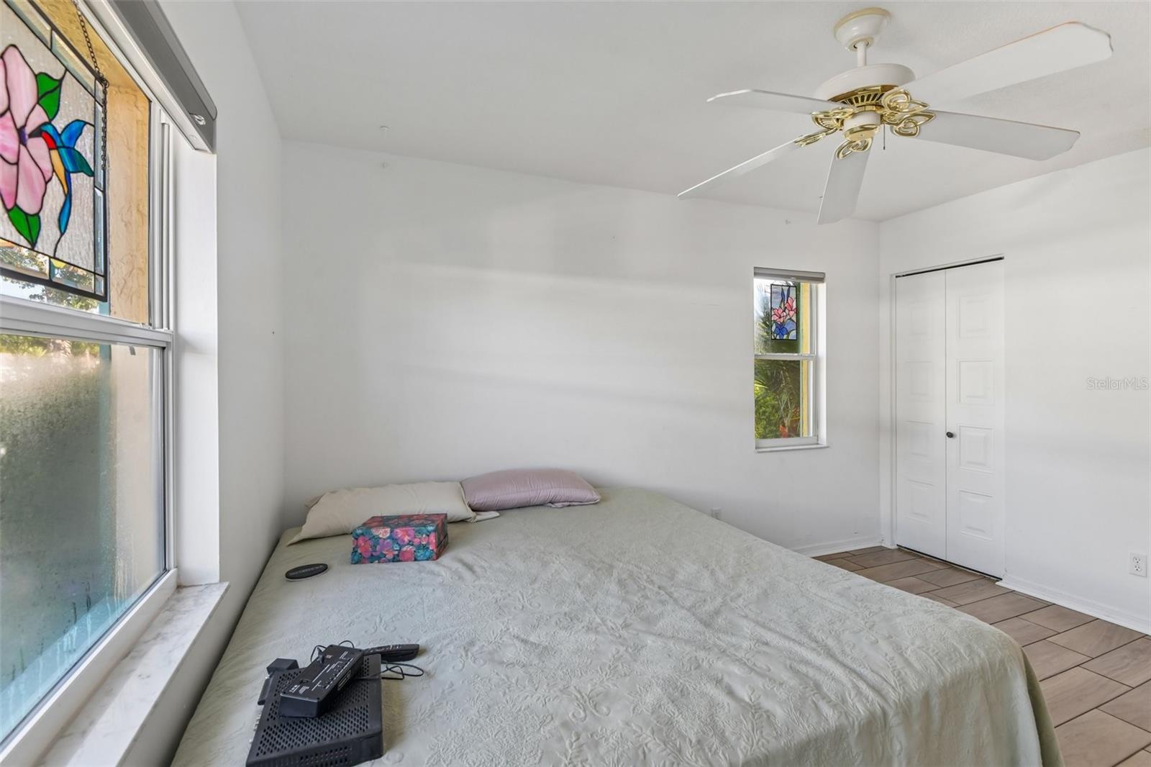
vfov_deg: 73.7
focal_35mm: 16
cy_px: 384
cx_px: 576
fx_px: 511
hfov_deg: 96.7
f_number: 8
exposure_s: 1/30
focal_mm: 16
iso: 400
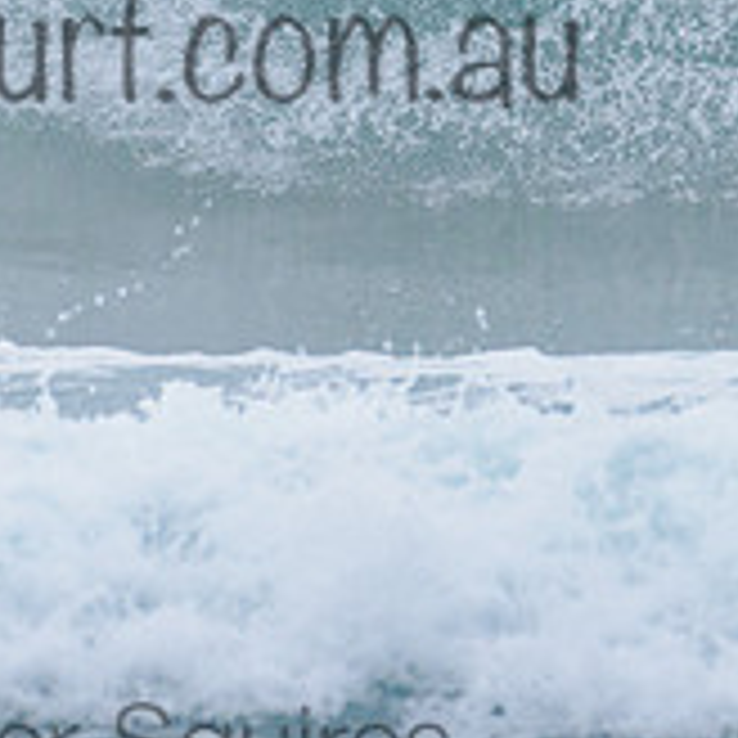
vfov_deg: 1.0
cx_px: 398
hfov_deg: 1.0
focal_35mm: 1840
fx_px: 44382
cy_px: -199
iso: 1100
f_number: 5.6
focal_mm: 500
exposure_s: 1/2000
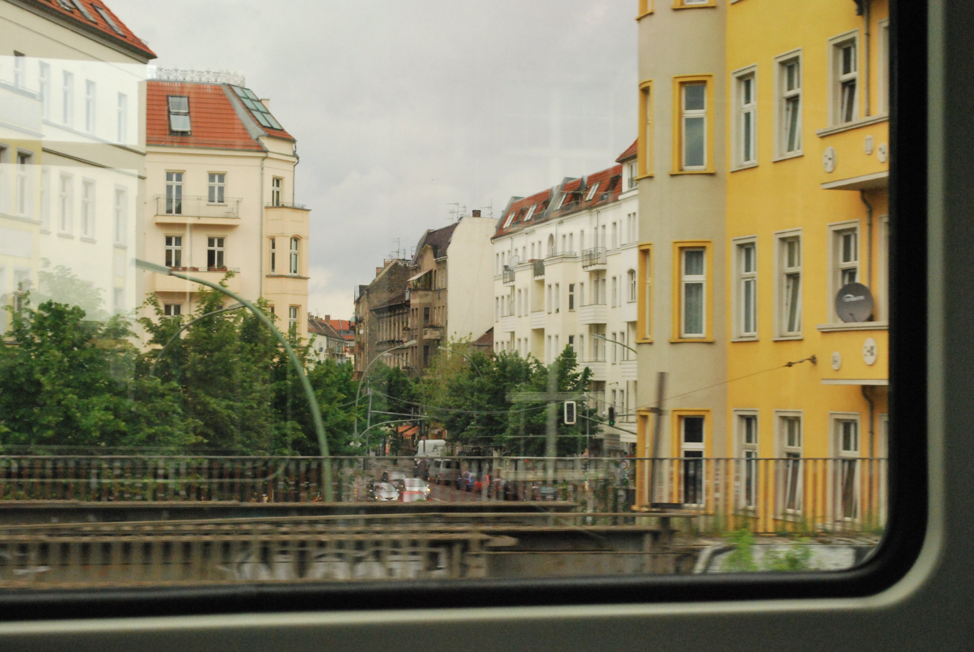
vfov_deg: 19.0
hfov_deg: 28.0
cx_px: 487
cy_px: 326
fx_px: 1950
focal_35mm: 72
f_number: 8
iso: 1600
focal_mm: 48
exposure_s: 1/250
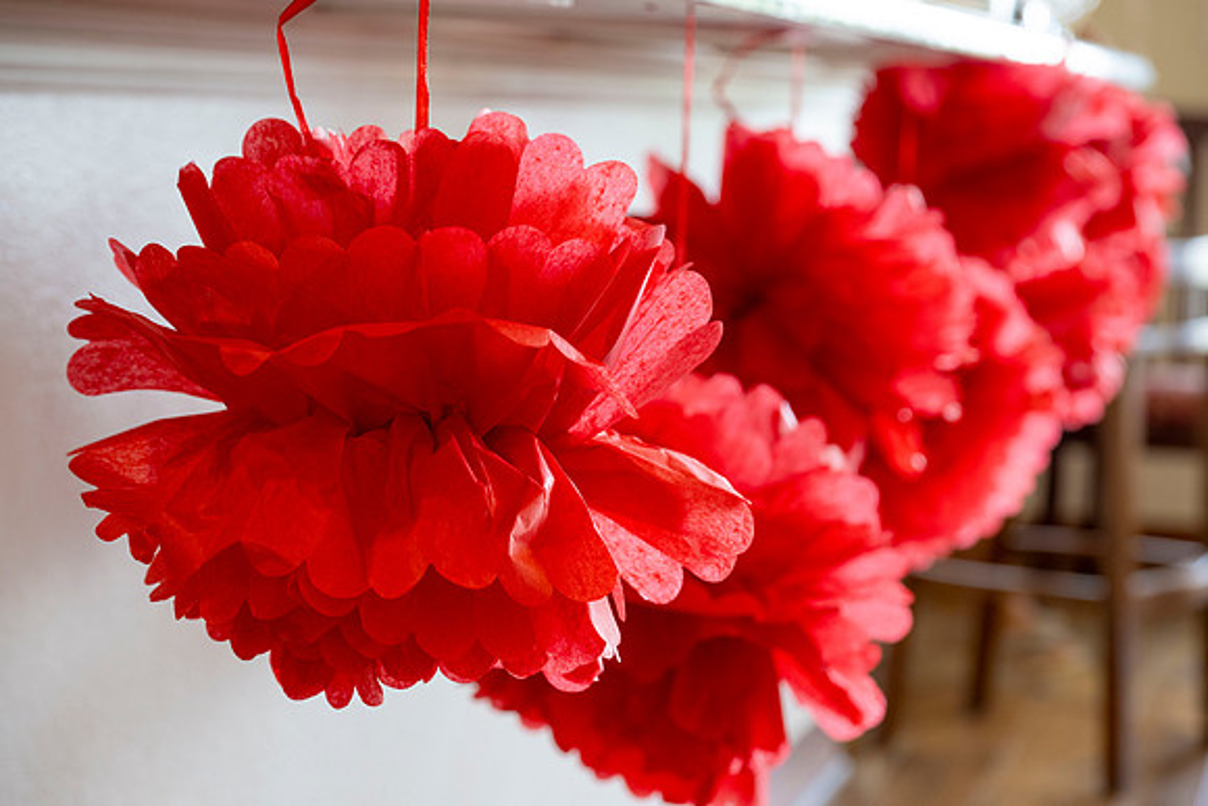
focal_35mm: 79
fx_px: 2651
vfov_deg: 17.3
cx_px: 604
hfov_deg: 25.7
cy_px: 403
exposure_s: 1/50
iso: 800
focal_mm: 79
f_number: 5.6
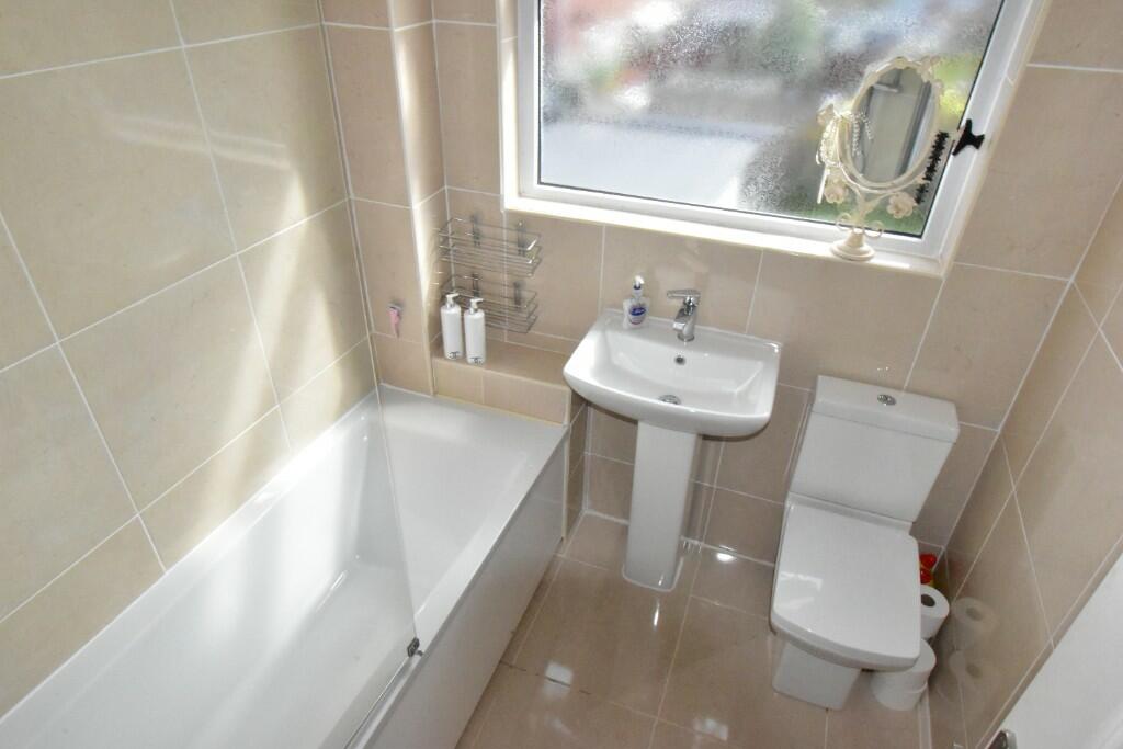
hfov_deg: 81.2
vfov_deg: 59.5
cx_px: 562
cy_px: 374
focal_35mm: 21
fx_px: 655
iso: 6400
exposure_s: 1/200
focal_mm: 14
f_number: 25
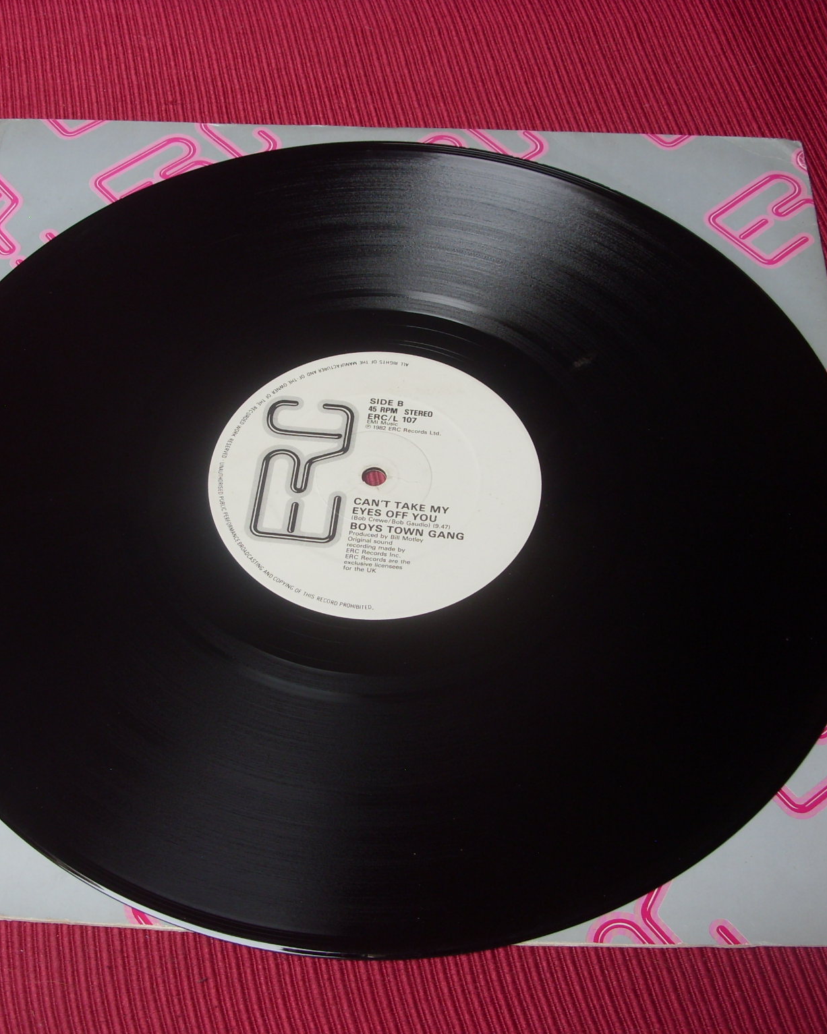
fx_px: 1836
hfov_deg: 25.4
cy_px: 517
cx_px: 355
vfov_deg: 31.5
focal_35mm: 60
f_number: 2.9
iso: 50
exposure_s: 1/42
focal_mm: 7.6
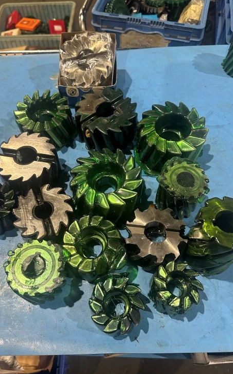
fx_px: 275
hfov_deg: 45.9
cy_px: 182
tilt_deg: -57.6
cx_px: 107
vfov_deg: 68.4
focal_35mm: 27
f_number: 1.78
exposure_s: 1/60
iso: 250
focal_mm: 6.86
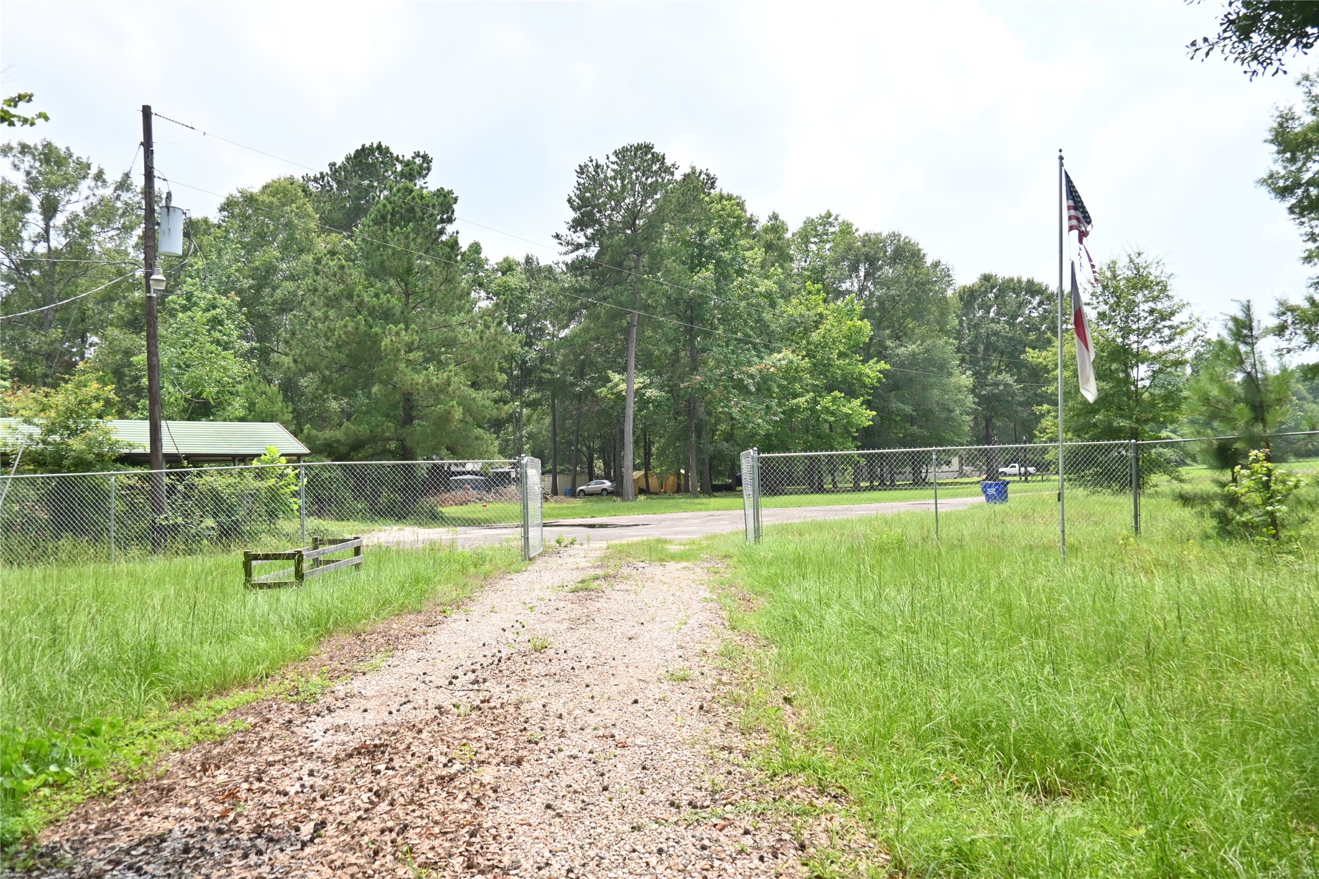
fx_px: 879
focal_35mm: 24
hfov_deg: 73.7
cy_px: 440
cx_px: 660
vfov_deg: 53.1
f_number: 4.5
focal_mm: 16
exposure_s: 1/3200
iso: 800
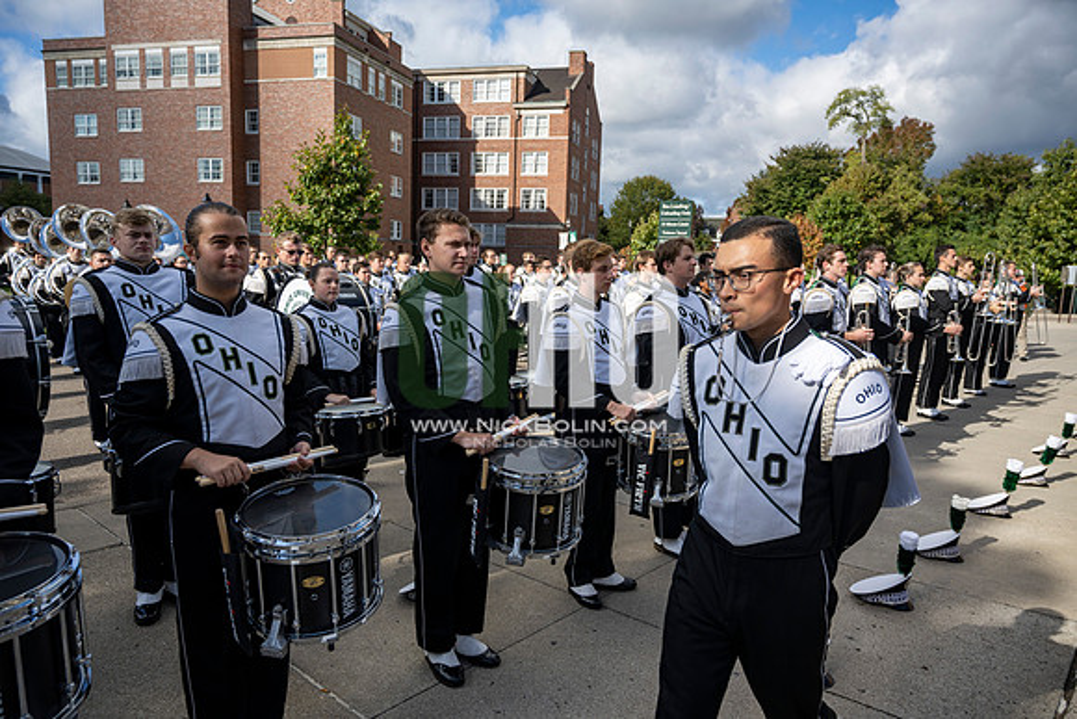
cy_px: 360
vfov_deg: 53.2
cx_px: 538
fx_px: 718
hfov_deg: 73.7
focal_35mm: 24
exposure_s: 1/1000
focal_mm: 24
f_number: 4
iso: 100
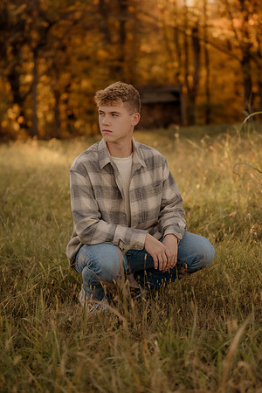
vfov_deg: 27.0
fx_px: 819
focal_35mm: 75
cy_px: 196
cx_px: 131
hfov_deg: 18.2
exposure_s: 1/1000
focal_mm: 50
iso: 250
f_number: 1.8
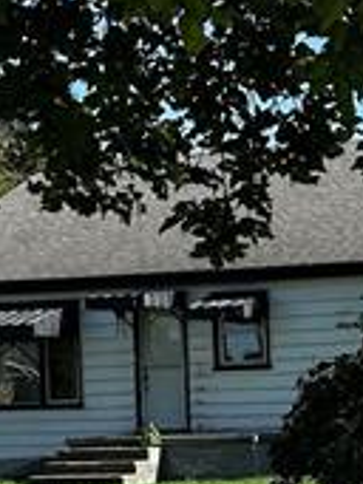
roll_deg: +1.8
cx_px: 584
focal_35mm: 108
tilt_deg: +2.4
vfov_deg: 17.9
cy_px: 436
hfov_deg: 12.8
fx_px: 1512
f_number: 1.78
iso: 80
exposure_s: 1/2809
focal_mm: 6.86
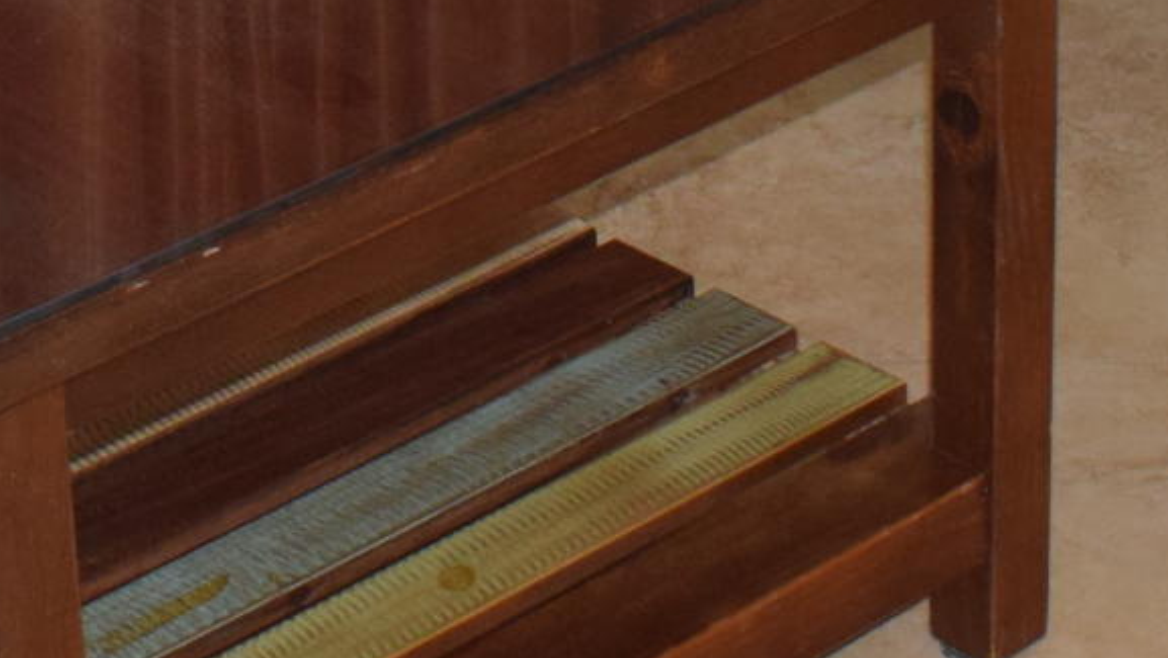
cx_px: 154
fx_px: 4554
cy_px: -713
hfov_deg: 14.5
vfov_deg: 7.9
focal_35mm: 147
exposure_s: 1/100
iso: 800
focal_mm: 18
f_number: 5
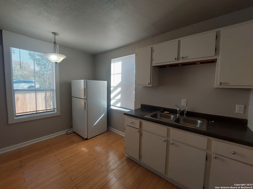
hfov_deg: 106.2
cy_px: 94
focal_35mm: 13
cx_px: 126
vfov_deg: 89.9
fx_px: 95
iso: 80
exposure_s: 1/120
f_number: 2.2
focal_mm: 1.74
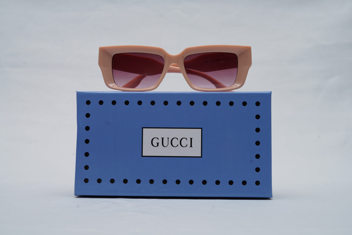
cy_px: 118
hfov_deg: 39.6
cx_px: 176
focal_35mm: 50
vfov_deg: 27.0
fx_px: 489
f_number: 9
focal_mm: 50
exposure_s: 1/160
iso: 100
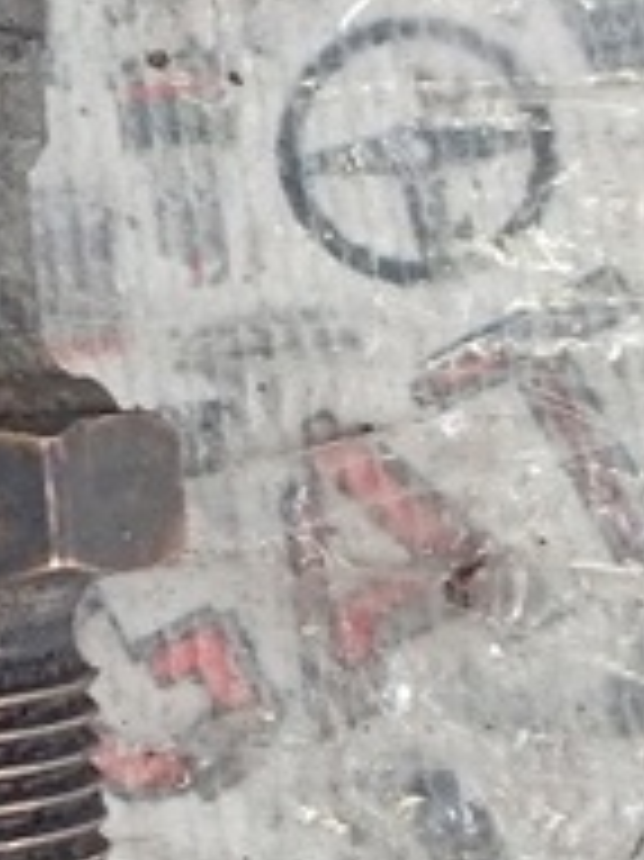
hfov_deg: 11.2
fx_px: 3253
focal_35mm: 131
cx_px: 29
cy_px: 158
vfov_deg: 15.0
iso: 114
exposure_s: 1/50
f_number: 1.8
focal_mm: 3.96
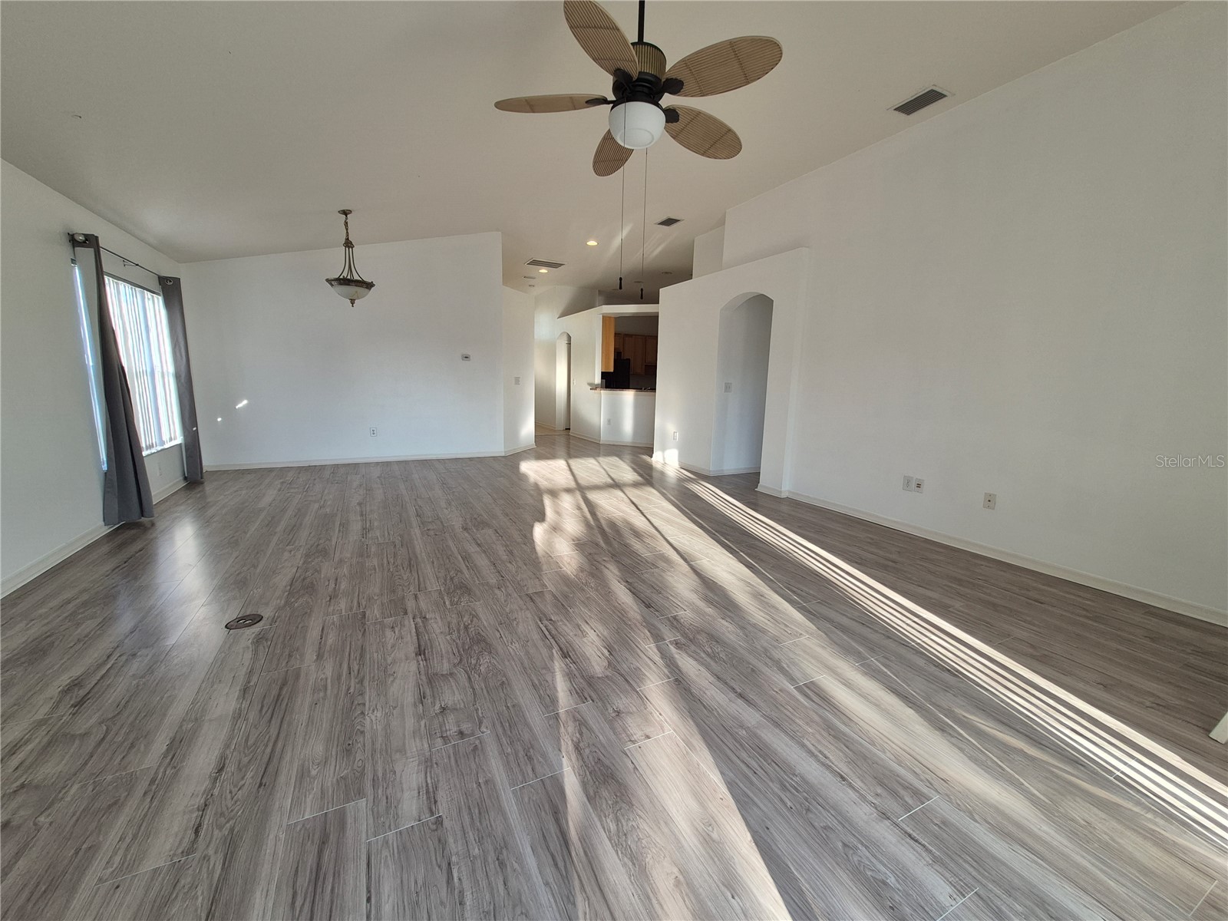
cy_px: 460
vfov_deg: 89.9
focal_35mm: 13
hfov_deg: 106.2
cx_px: 614
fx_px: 461
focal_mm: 1.74
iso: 50
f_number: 2.2
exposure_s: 1/60
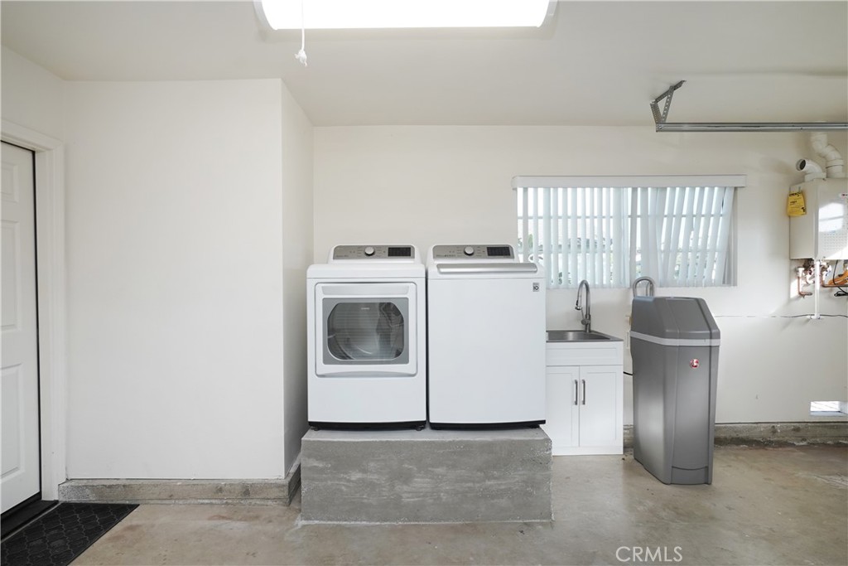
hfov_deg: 90.0
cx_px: 424
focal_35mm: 18
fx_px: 424
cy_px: 283
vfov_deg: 67.4
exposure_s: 1/40
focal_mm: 12
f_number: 8
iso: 250
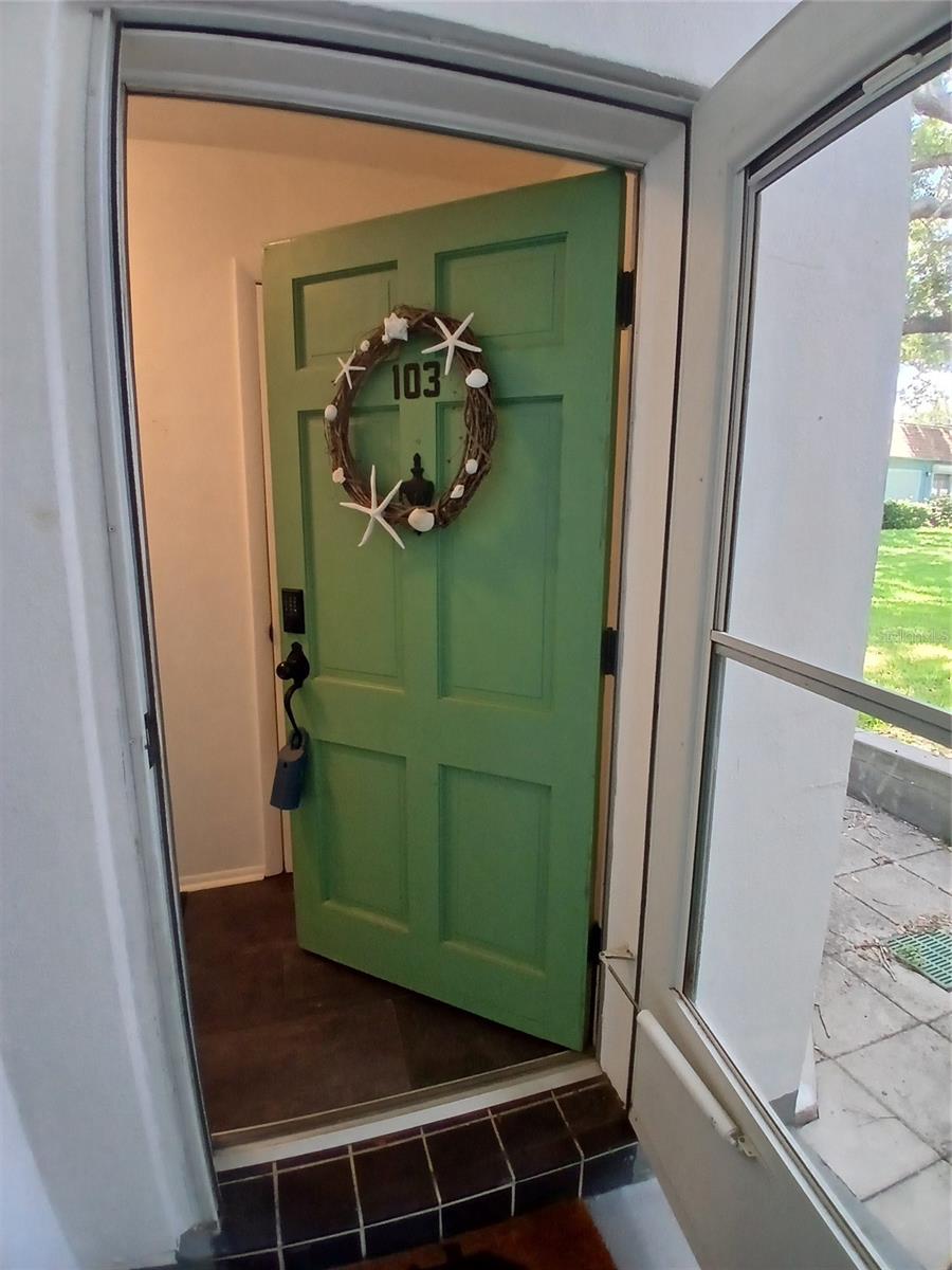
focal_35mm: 17
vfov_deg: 91.0
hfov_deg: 74.7
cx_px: 476
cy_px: 635
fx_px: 623
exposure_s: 1/33.3
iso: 100
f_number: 2.2
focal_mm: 1.4
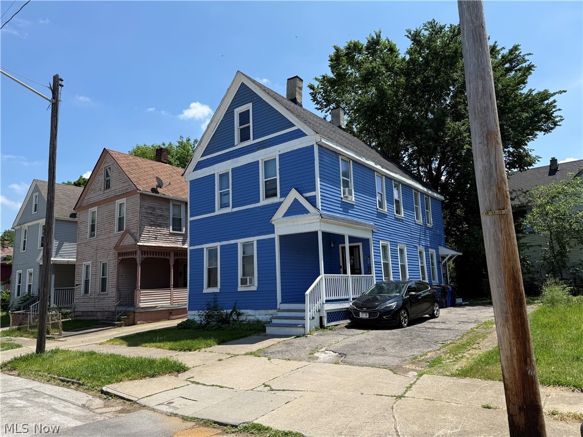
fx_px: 404
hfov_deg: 71.6
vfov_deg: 56.8
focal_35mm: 24
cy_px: 218
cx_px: 292
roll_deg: +1.5
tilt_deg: +8.0
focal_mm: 6.76
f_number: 1.78
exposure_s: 1/3759
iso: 80
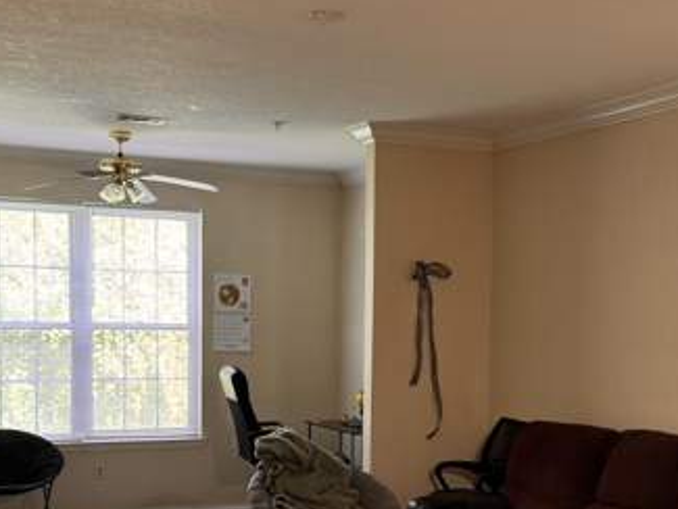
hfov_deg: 32.6
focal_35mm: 59
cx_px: 409
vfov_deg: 24.5
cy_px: 384
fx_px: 1156
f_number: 1.78
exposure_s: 1/60
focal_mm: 6.76
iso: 200
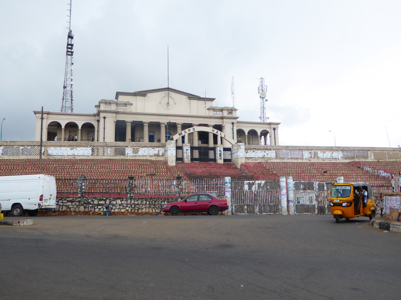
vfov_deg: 45.4
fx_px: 359
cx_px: 200
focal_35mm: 31
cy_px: 150
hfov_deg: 58.4
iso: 80
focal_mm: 5.4
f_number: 3.5
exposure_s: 1/250
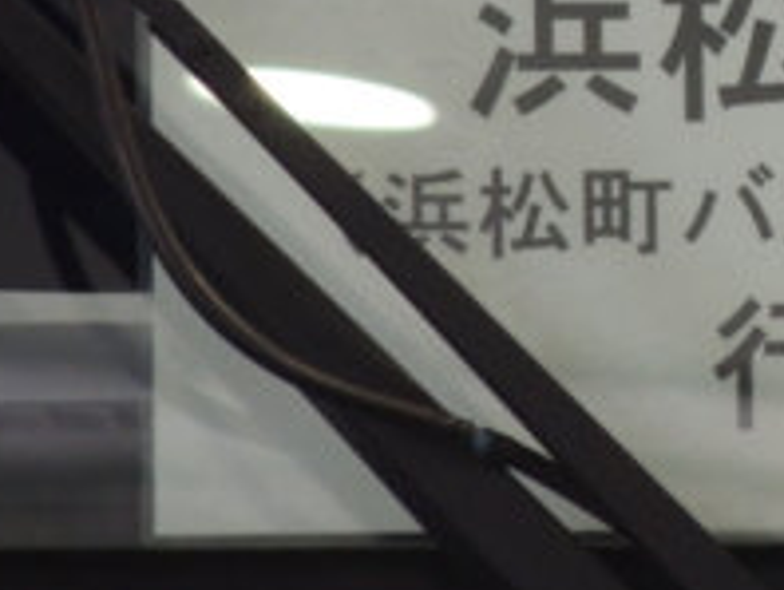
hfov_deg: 0.8
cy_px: 127
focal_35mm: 2423
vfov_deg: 0.6
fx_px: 54944
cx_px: 796
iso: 800
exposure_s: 1/25
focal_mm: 180
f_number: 5.9
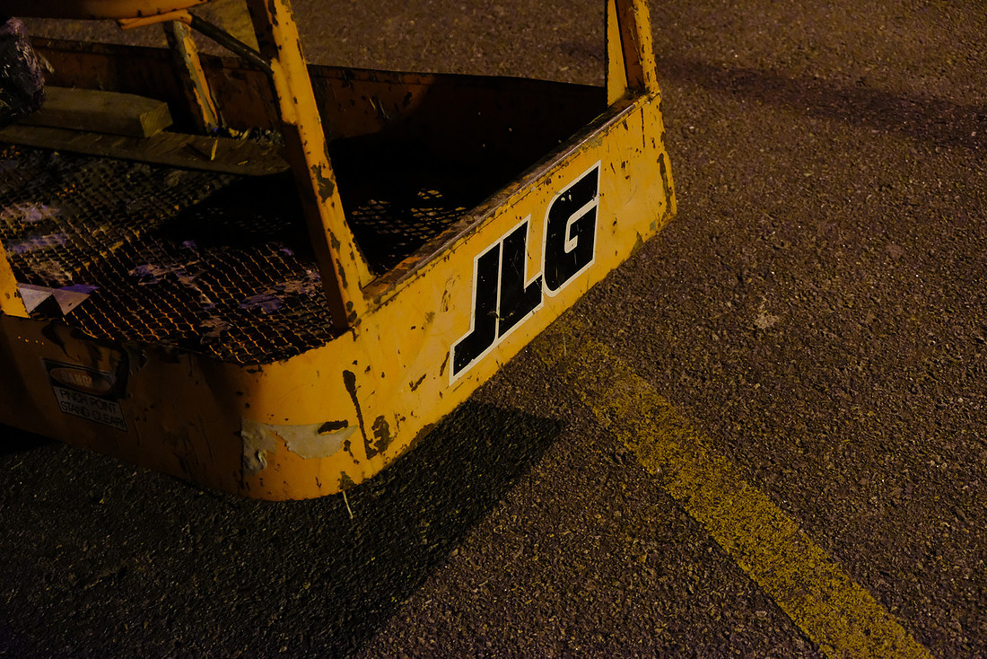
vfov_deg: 23.0
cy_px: 330
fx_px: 1618
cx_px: 494
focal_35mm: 59
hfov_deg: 33.9
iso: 6400
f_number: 4
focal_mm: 39
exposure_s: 1/10
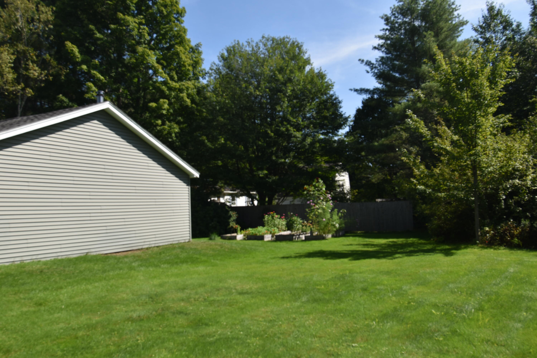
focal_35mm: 30
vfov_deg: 43.6
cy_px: 179
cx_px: 268
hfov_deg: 61.9
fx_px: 447
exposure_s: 1/200
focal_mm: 20
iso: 100
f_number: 9
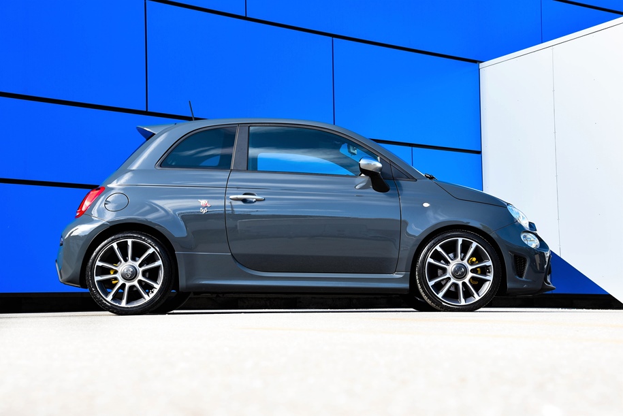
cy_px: 208
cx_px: 312
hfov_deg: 36.2
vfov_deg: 24.6
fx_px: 952
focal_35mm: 55
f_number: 8
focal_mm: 55
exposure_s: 1/125
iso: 200
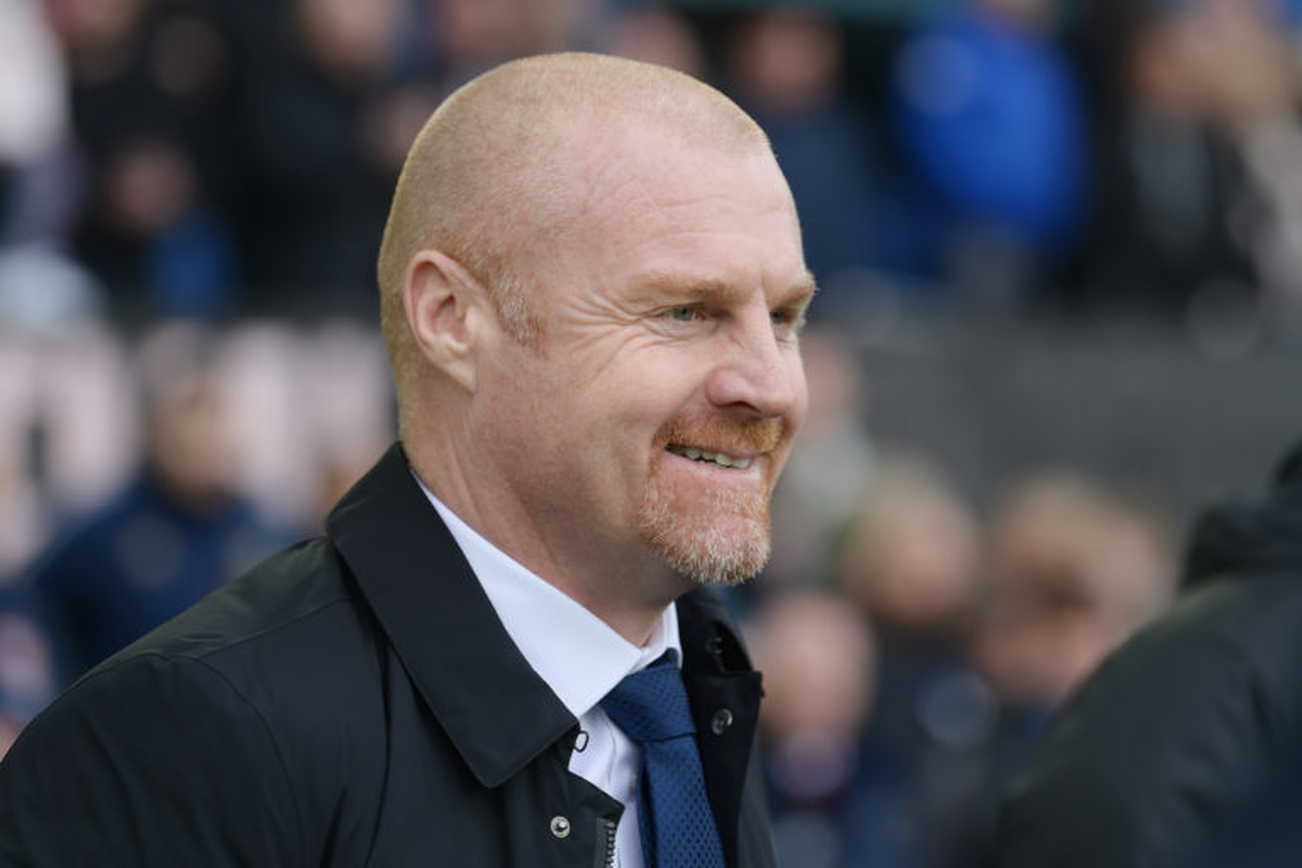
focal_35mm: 145
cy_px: 434
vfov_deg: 9.5
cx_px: 651
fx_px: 5244
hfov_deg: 14.2
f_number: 3.2
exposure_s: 1/800
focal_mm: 145
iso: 800
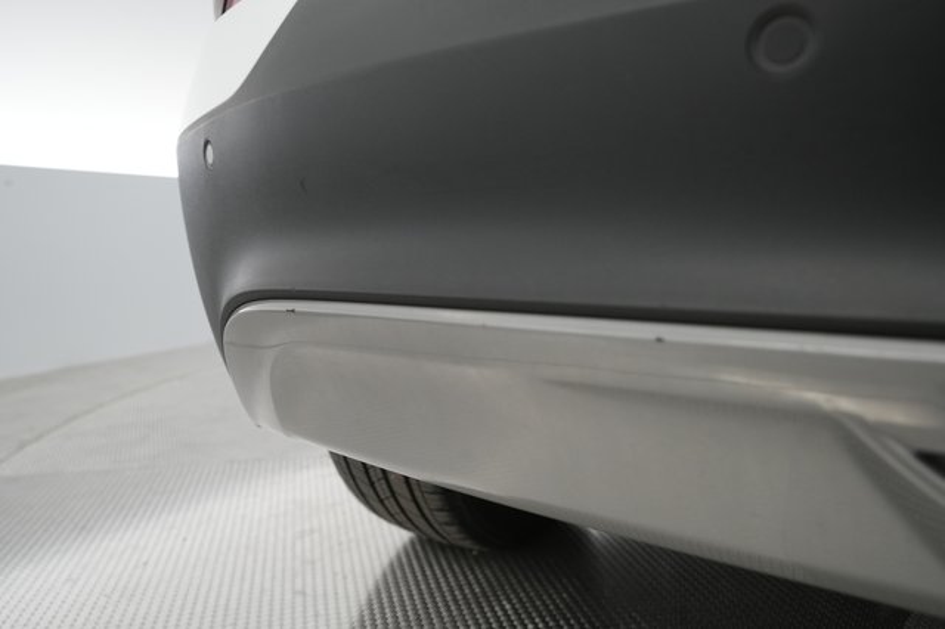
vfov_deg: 46.4
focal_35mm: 28
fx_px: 735
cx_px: 472
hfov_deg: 65.5
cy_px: 314
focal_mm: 28
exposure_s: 1/100
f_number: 4.5
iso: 1600
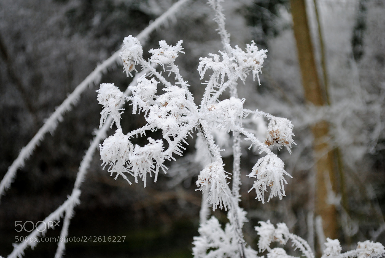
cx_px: 192
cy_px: 129
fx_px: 883
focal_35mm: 82
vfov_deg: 16.6
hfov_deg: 24.6
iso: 400
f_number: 5.6
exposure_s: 1/60
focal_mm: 55
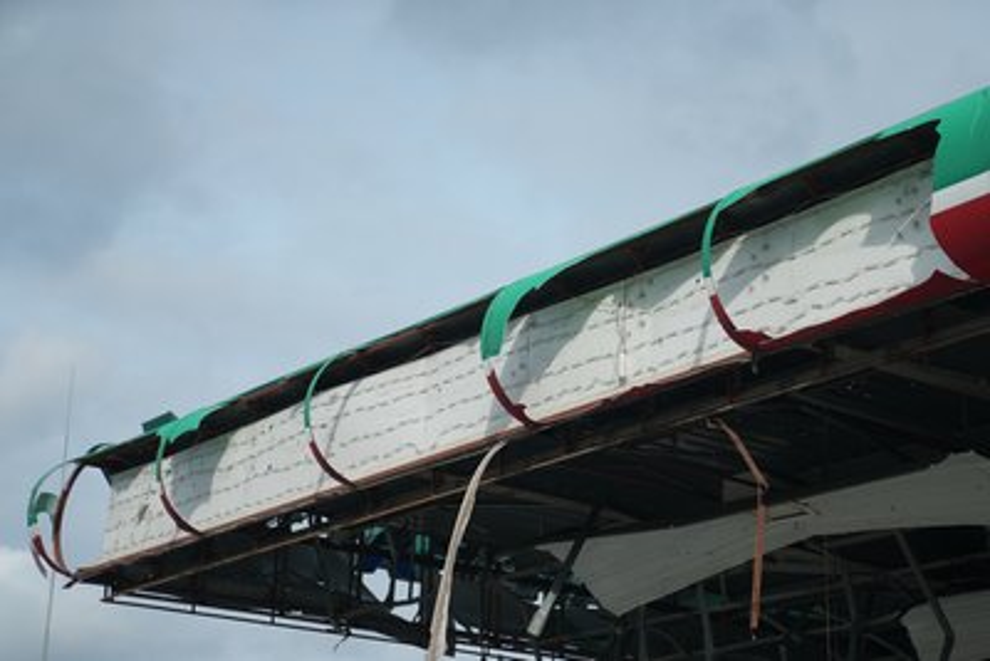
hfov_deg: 29.6
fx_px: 1871
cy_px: 330
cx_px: 495
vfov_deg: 20.0
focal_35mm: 68
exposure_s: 1/50
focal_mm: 68
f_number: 2.8
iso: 80
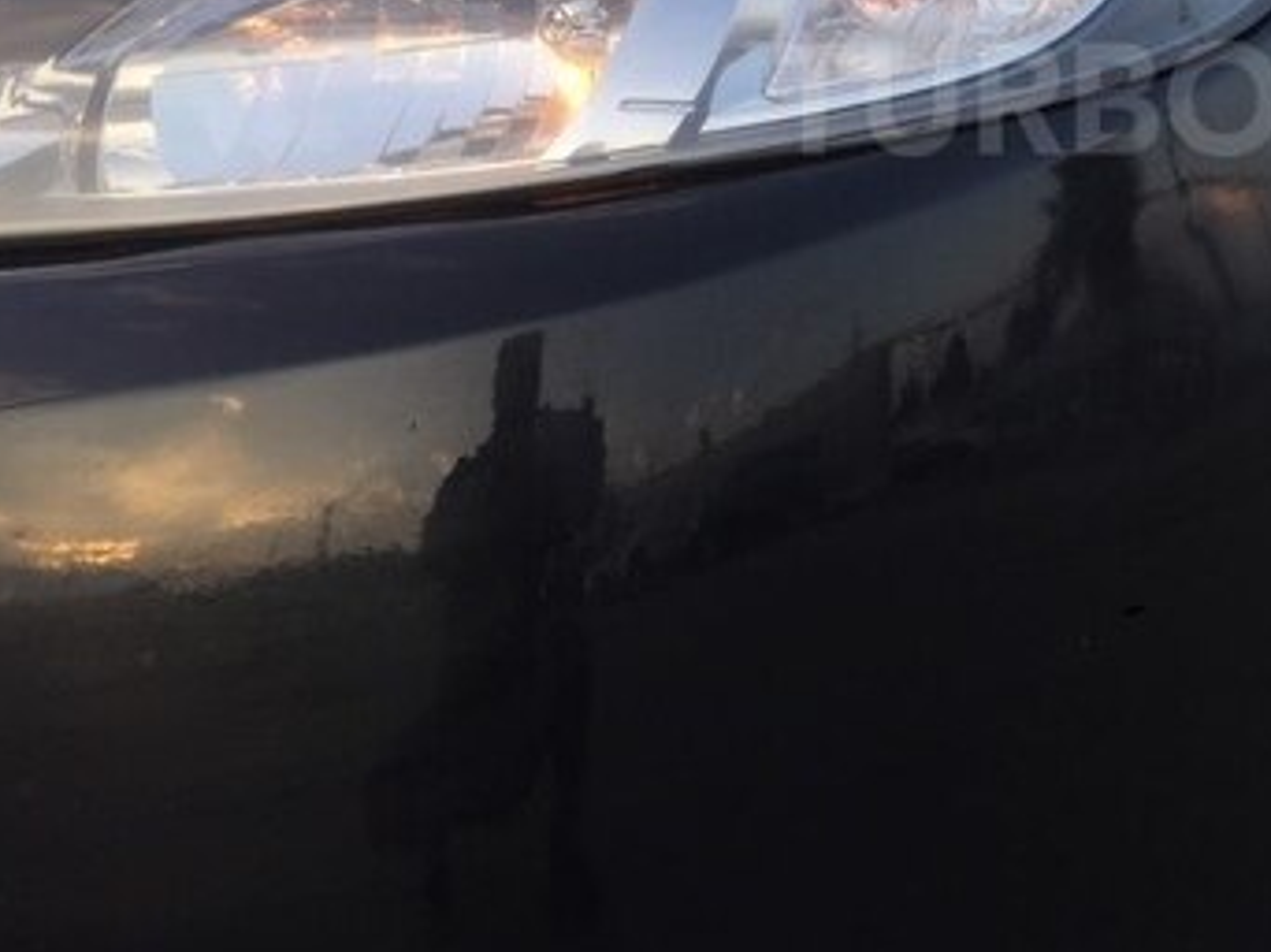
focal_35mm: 56
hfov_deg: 32.6
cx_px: 1152
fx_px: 2055
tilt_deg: -5.6
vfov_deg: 25.3
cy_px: 99
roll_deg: -0.4
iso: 32
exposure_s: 1/120
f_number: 2.2
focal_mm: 4.15
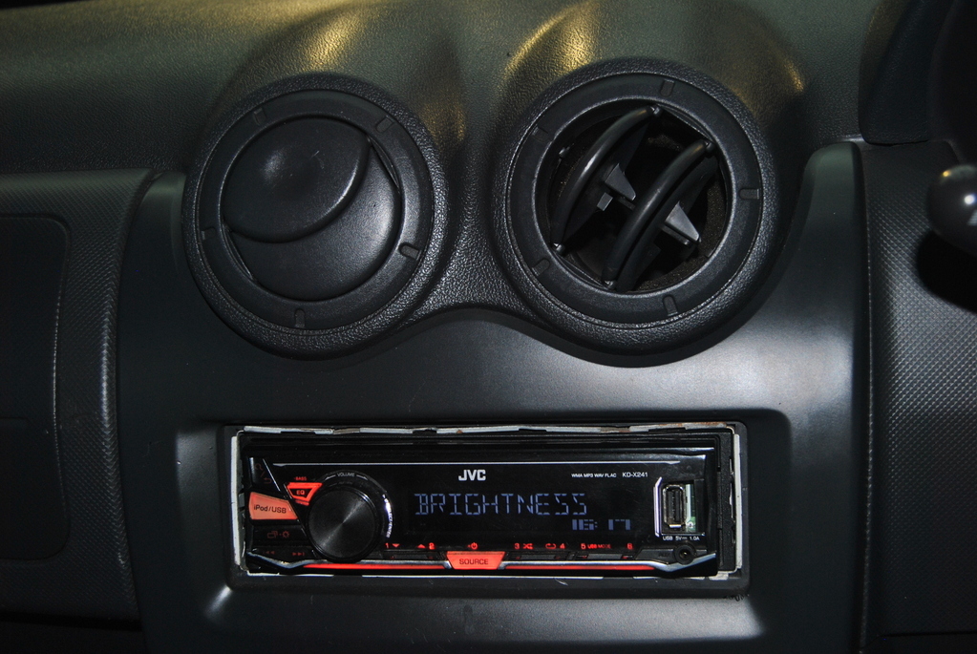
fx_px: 1427
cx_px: 488
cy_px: 327
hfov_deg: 37.8
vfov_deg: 25.8
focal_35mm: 52
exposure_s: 1/60
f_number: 4.5
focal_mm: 35
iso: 200
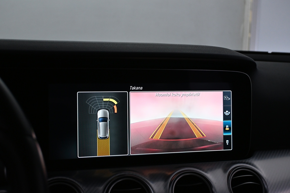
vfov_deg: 25.8
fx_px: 423
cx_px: 145
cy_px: 96
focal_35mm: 52
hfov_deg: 37.9
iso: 1250
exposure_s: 1/125
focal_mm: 35
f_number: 5.3
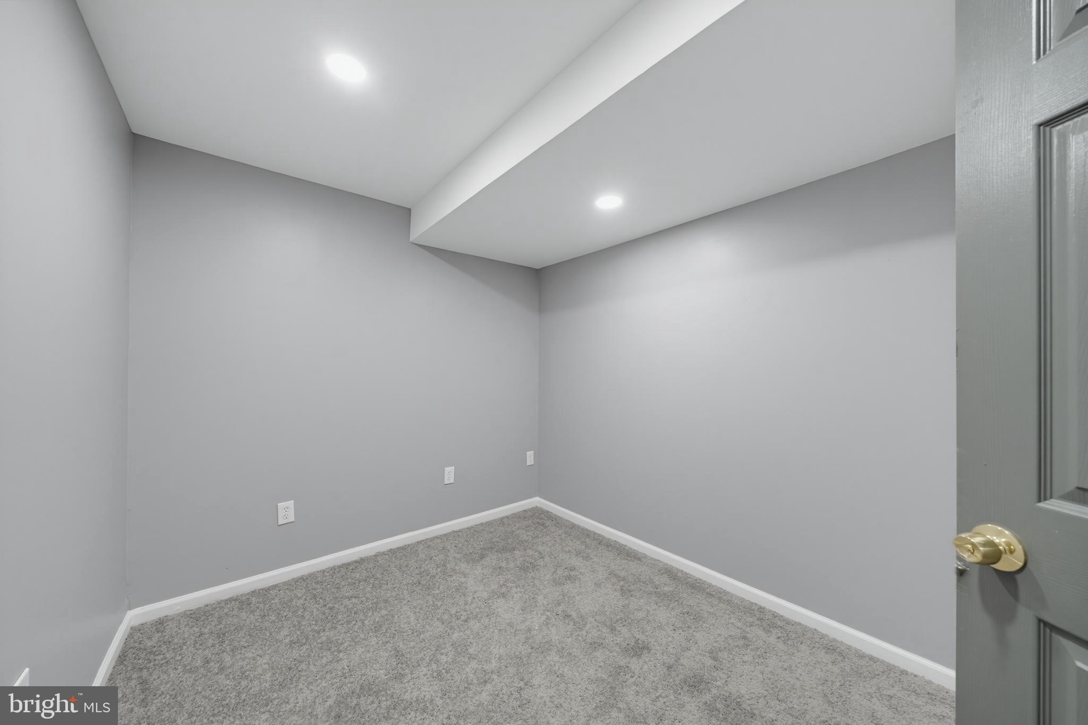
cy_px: 362
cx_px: 544
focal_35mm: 12
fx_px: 363
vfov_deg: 90.0
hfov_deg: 112.6
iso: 1600
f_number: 8
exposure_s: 1/30
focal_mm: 12
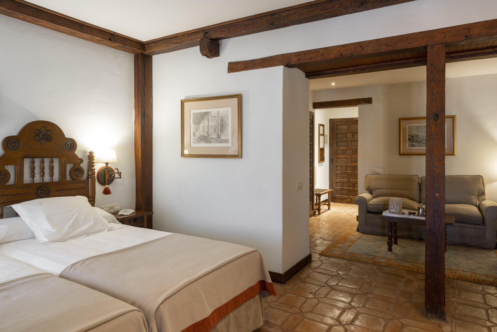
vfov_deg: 55.1
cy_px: 166
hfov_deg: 76.1
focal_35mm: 23
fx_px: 318
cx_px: 248
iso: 100
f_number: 14
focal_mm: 23
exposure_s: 5
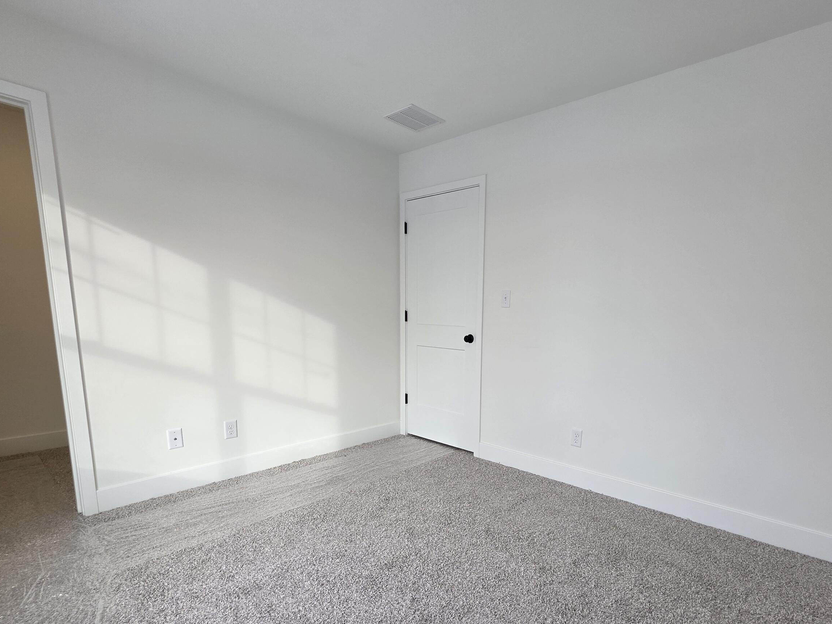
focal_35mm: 17
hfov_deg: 90.0
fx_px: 409
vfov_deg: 73.7
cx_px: 494
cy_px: 384
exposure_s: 1/120
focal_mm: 2.2
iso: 50
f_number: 1.9
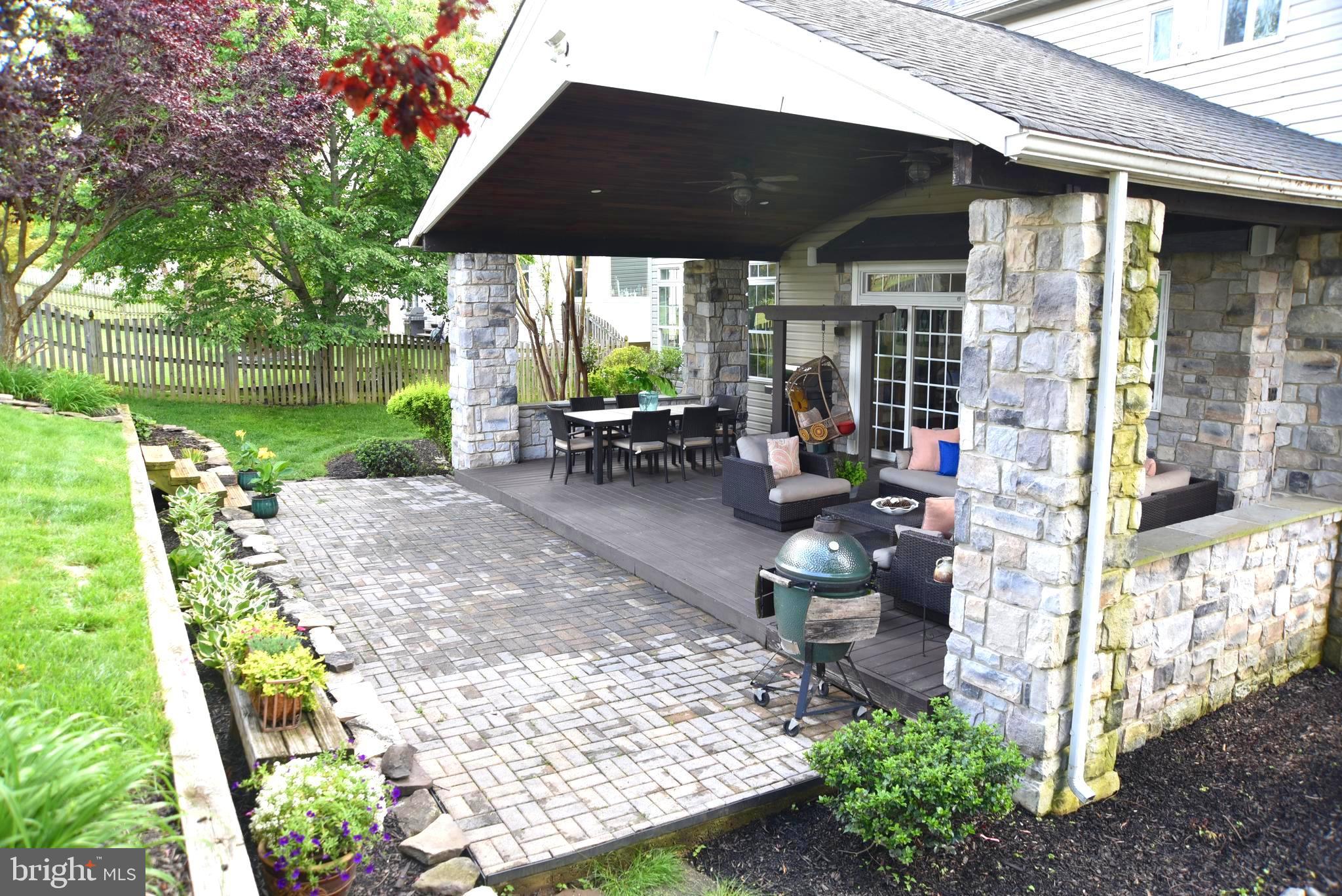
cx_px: 671
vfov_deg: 53.2
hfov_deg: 73.7
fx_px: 895
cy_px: 448
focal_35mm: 24
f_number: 4.5
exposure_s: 1/80
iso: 400
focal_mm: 24
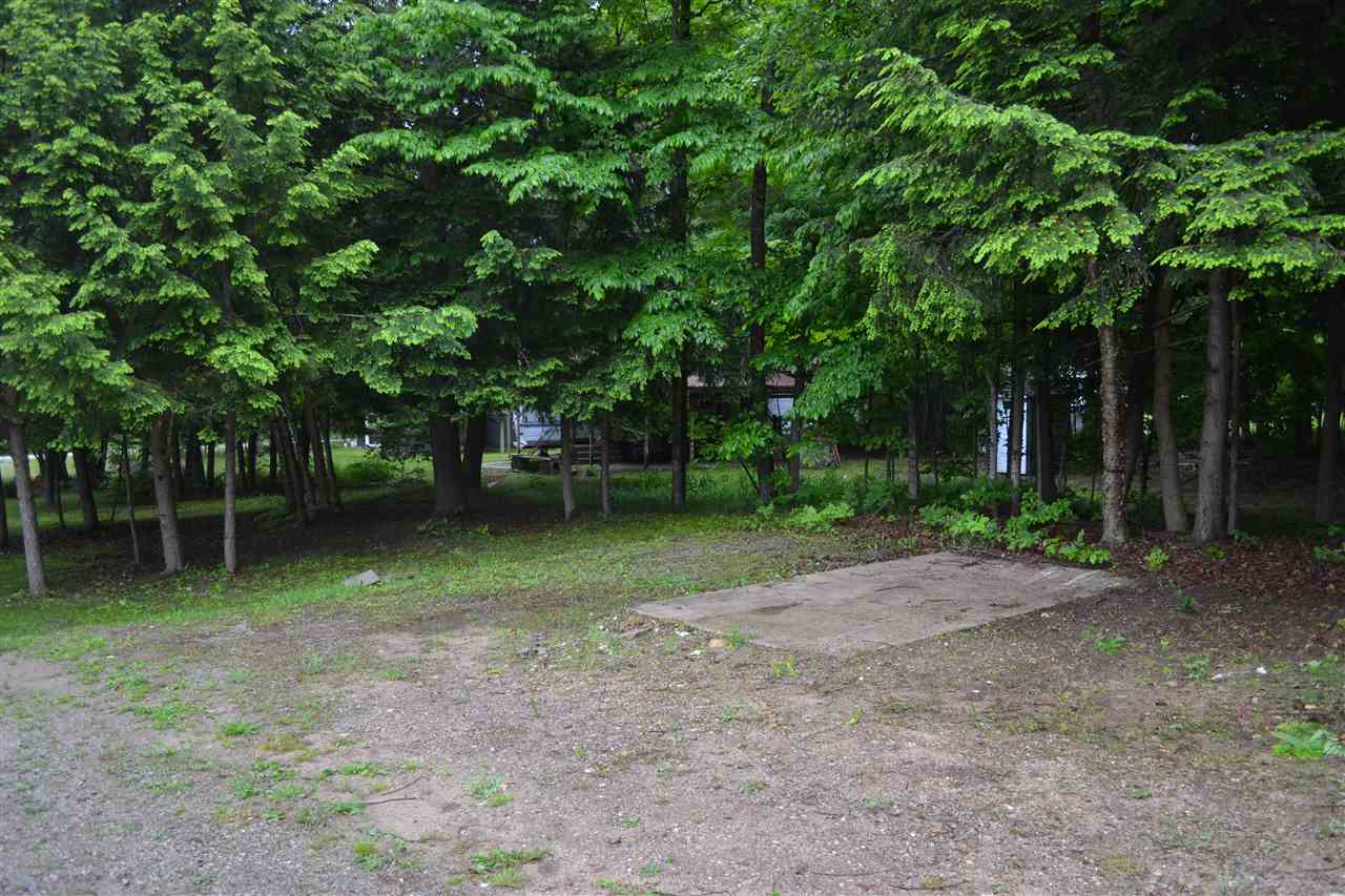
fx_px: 1009
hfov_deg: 67.4
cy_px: 448
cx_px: 672
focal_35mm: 27
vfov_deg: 47.9
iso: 400
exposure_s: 1/50
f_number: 3.5
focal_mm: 18
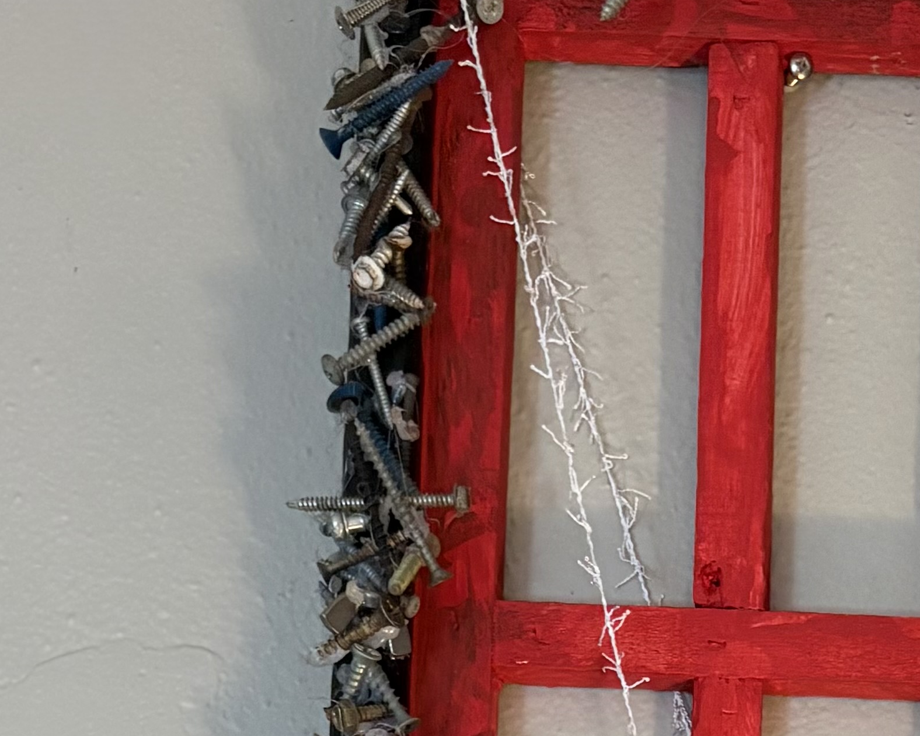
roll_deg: +0.3
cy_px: 1353
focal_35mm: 92
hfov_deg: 20.4
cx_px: 838
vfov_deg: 14.5
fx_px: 2505
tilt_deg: +3.2
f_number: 1.6
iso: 500
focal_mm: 5.96
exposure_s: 1/60
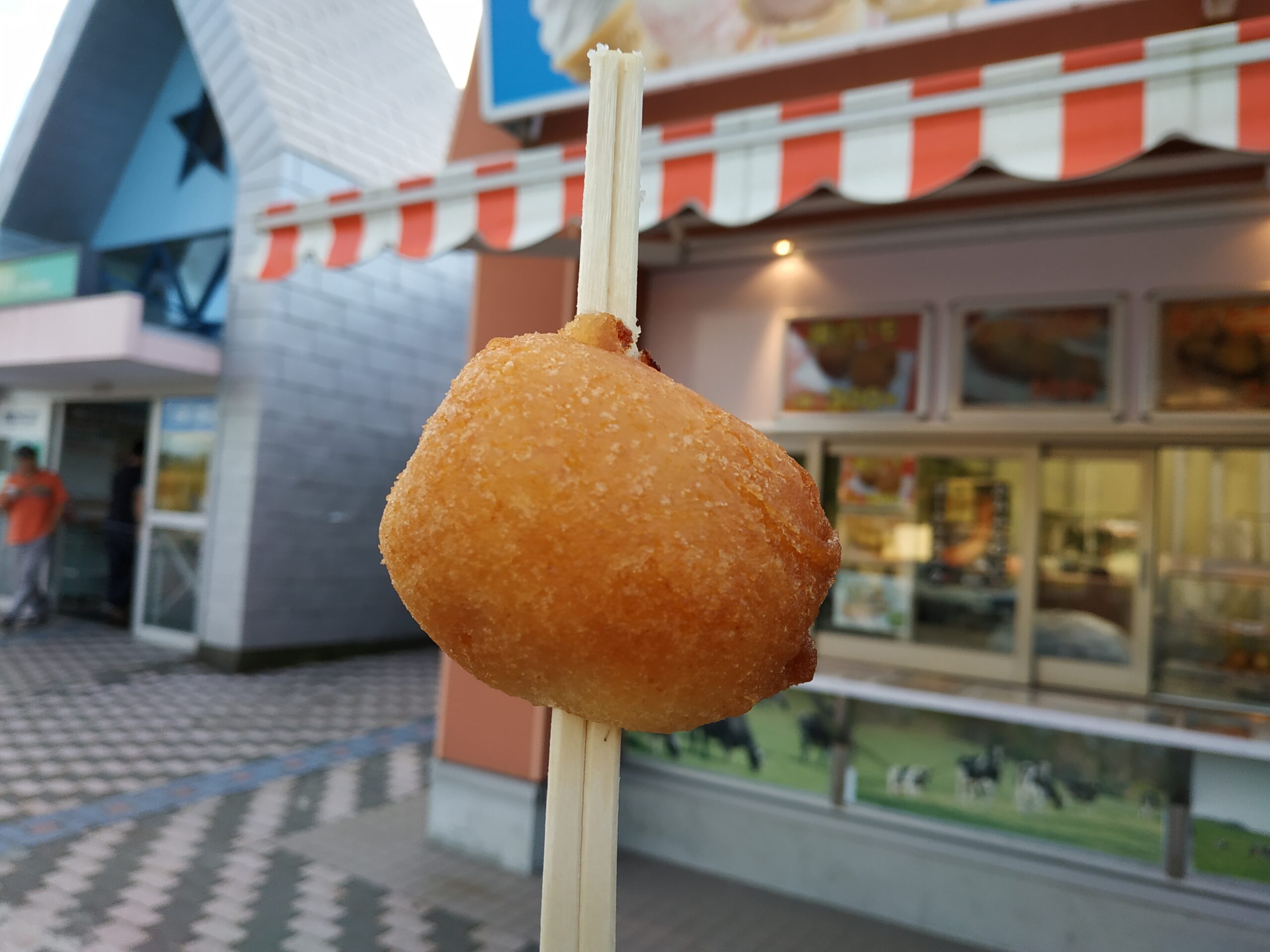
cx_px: 635
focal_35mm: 24
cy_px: 476
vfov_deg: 56.8
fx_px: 881
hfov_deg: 71.6
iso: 125
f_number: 1.9
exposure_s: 1/169
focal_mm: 3.94
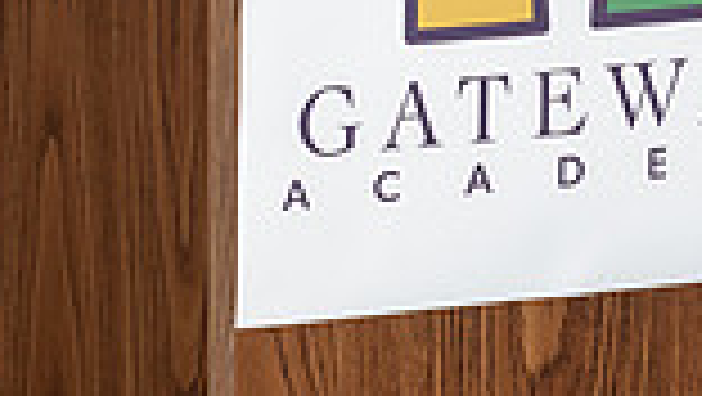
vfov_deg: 2.1
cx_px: 701
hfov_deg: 3.8
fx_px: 10599
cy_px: -491
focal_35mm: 569
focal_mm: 120
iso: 640
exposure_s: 1/80
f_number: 5.6
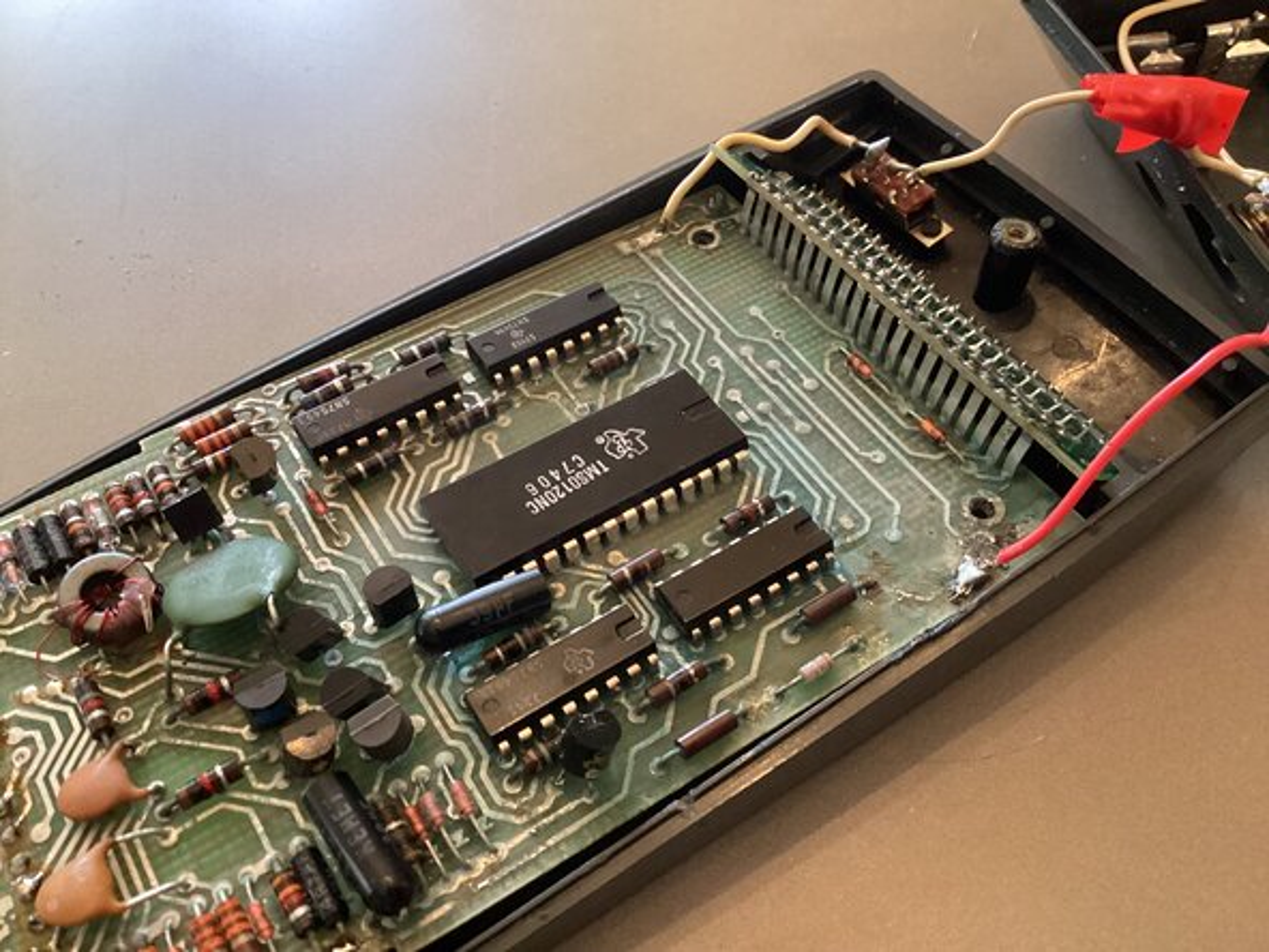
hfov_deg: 58.4
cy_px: 476
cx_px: 634
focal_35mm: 31
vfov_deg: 45.4
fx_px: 1136
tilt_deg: -53.7
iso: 640
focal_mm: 3.3
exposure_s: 1/30
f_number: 2.4
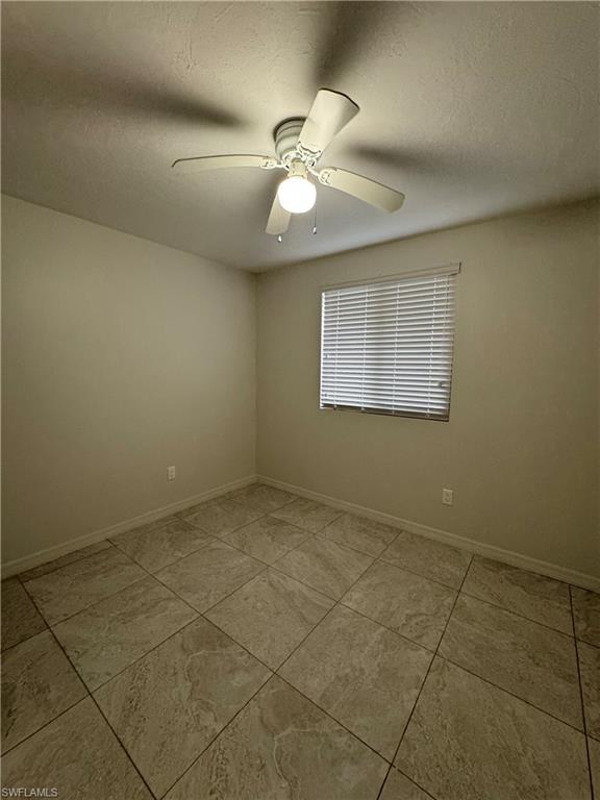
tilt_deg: -3.5
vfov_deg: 102.1
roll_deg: +0.4
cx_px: 300
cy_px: 400
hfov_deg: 85.7
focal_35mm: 14
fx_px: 324
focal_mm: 2.22
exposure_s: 1/120
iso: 320
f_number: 2.2
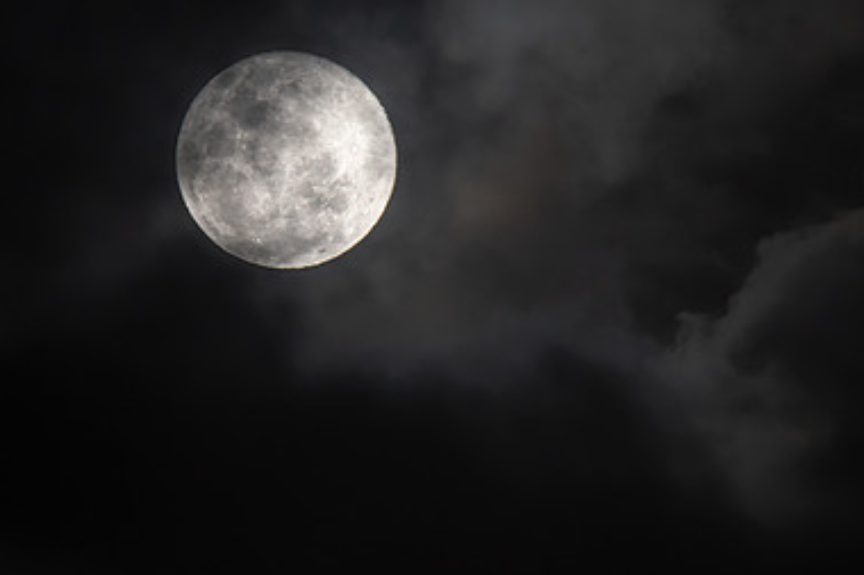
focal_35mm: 1010
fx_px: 24228
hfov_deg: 2.0
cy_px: 162
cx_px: 356
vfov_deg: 1.4
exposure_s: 1/100
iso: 800
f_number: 6.3
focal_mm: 600
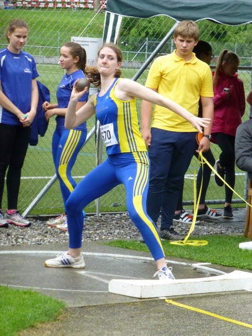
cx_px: 126
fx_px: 1708
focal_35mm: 176
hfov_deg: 8.4
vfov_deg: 11.2
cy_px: 168
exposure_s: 1/500
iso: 500
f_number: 5.4
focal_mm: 31.3
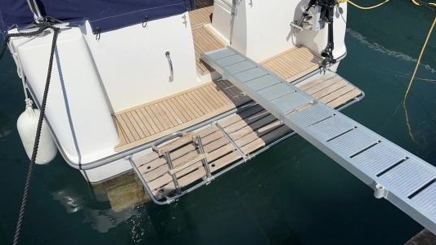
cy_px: 86
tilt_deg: -40.0
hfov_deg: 69.8
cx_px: 223
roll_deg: -2.2
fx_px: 312
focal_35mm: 27
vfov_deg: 42.5
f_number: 1.78
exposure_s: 1/13699
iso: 80
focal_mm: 6.86
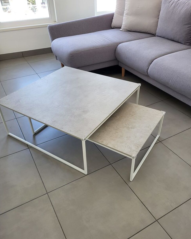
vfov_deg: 62.1
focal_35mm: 28
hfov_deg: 51.5
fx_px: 198
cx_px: 94
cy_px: 129
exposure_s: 1/100
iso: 64
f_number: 1.8
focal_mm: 5.4
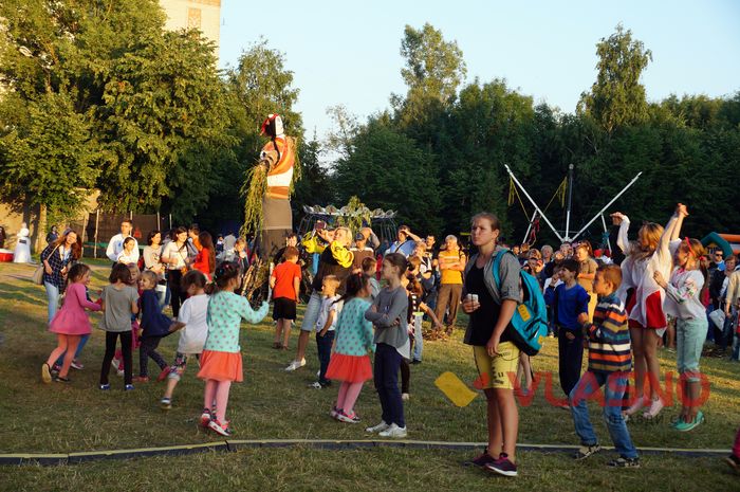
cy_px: 246
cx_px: 370
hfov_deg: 37.9
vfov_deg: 25.7
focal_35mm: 52
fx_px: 1078
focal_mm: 35
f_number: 6.3
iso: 100
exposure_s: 1/80
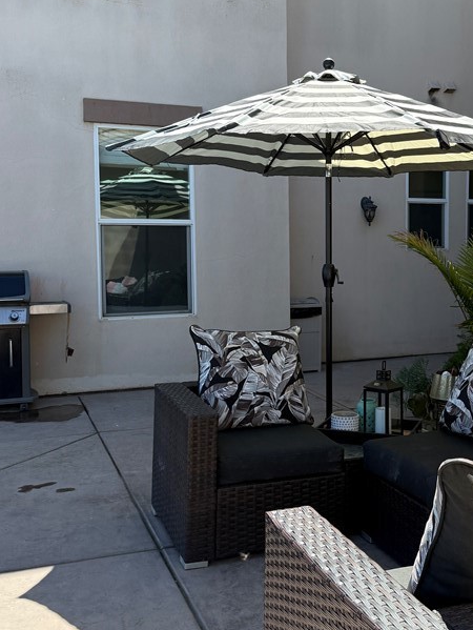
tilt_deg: -2.5
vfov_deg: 45.7
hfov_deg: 34.6
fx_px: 746
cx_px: 336
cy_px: 277
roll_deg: +0.1
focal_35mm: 41
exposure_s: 1/2445
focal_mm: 6.76
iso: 100
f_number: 1.78
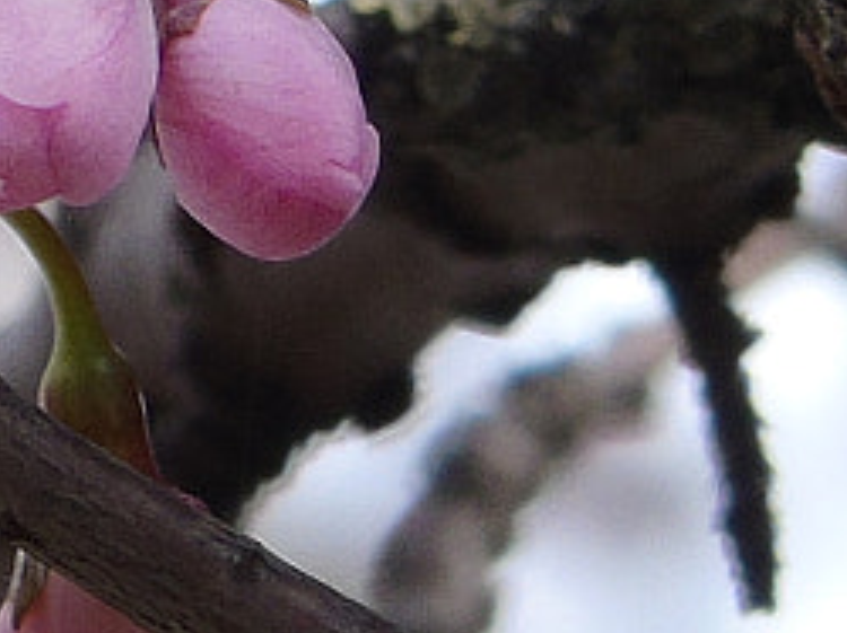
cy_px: -149
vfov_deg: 0.6
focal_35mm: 2324
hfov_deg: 0.9
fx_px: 56810
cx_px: -1552
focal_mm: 65
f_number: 5.3
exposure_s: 1/160
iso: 80
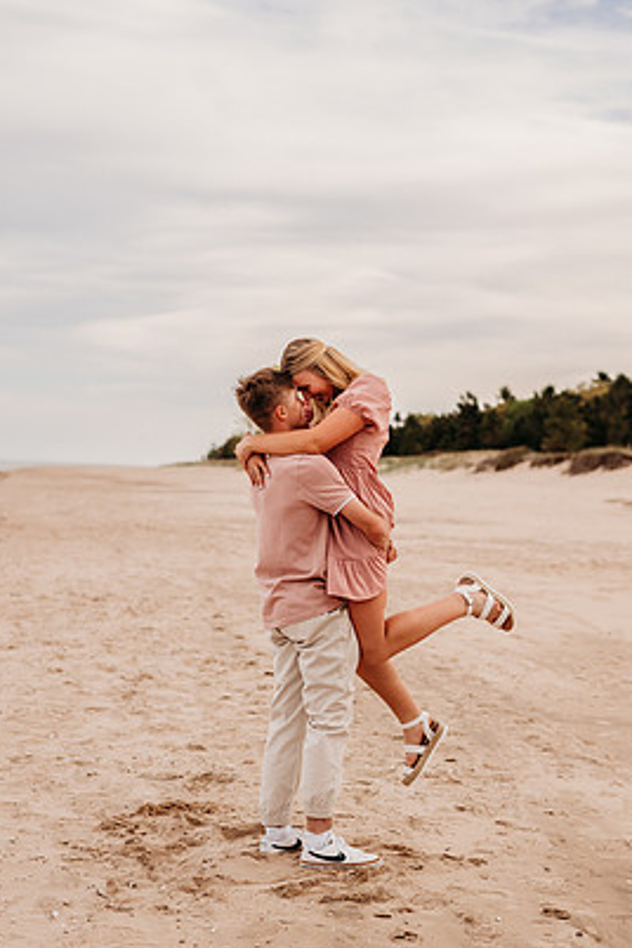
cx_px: 342
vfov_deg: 31.0
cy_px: 465
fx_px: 1712
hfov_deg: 20.9
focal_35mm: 65
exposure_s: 1/1600
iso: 200
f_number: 2.8
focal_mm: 58
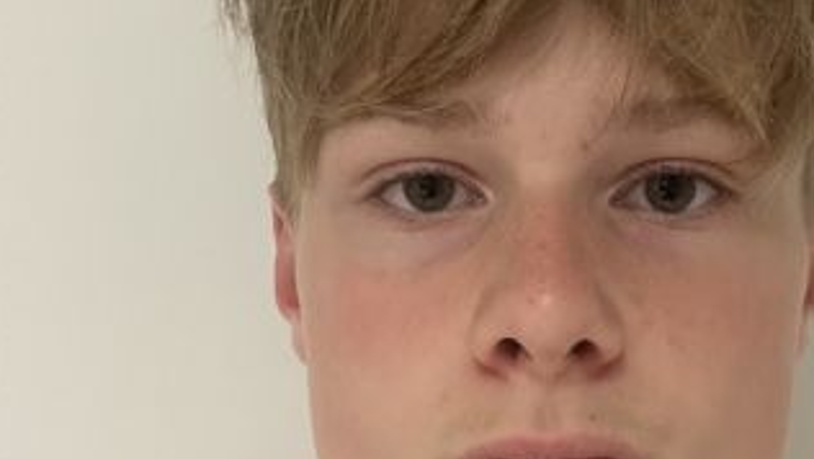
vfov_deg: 19.4
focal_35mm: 62
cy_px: 232
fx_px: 1339
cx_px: 569
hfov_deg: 33.4
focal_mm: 2.69
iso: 320
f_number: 1.9
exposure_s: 1/33
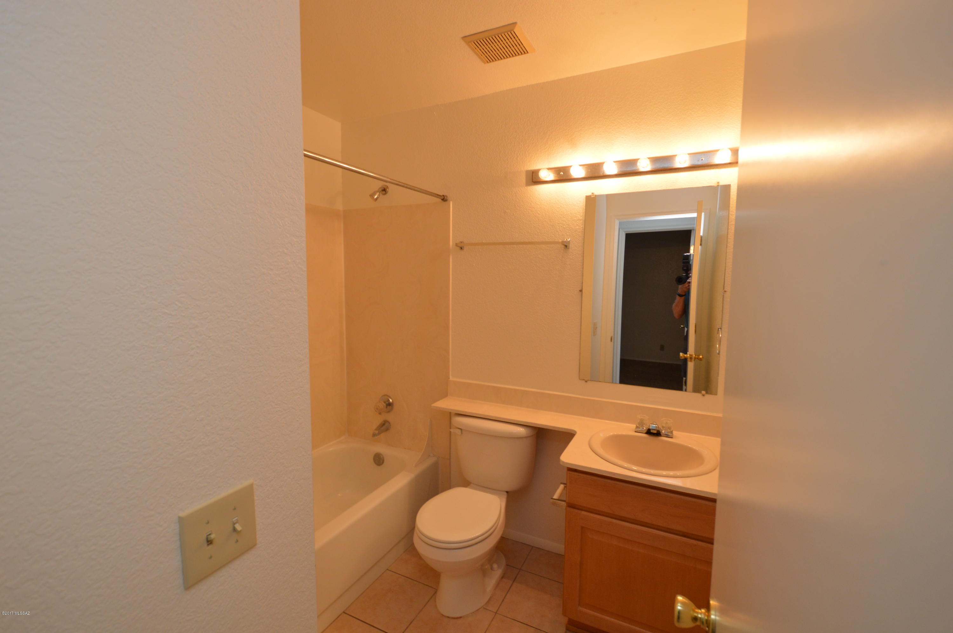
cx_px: 476
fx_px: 397
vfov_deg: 77.2
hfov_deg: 100.4
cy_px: 316
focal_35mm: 15
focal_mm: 10
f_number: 4.5
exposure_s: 1/80
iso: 400
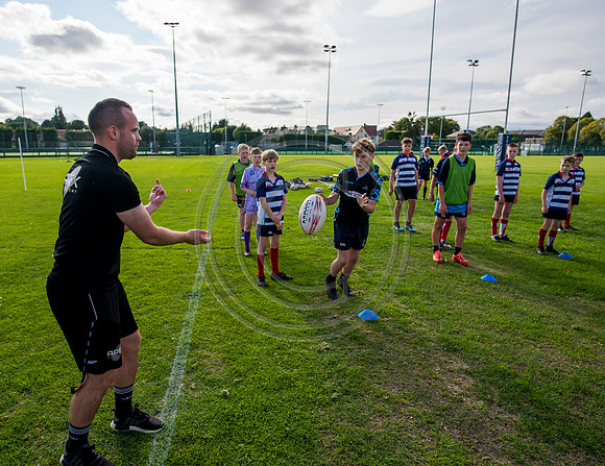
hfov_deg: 75.4
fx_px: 388
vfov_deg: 62.0
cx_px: 256
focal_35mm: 22
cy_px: 233
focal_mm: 20
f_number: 4
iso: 250
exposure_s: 1/2000
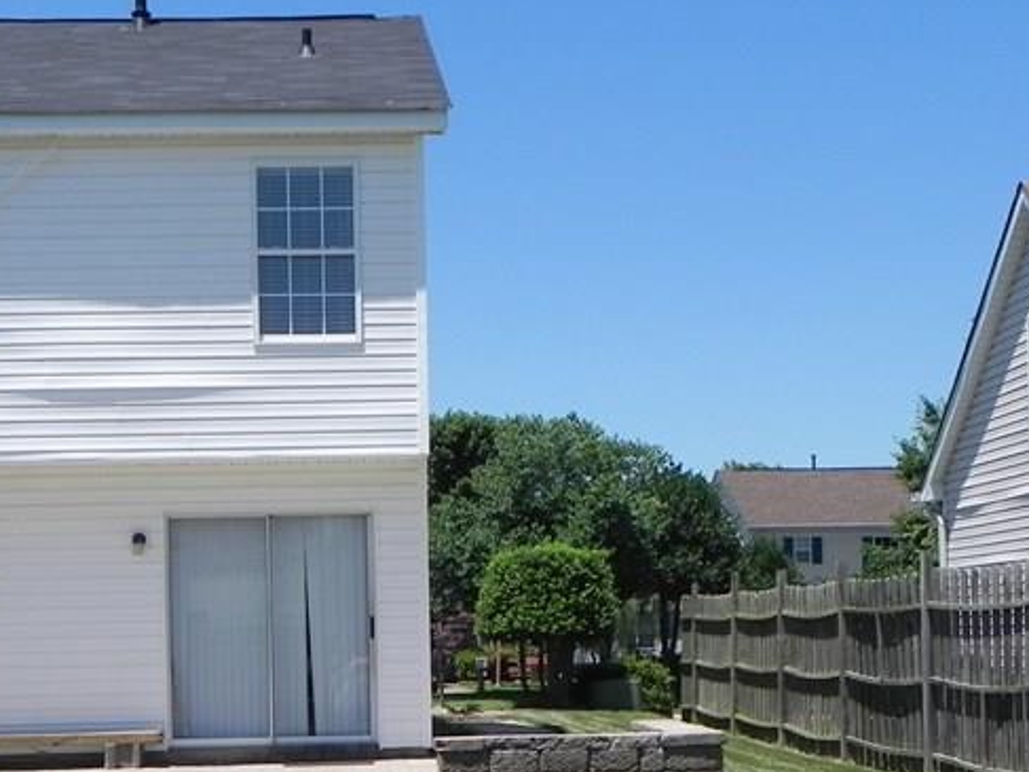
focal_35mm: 61
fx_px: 1813
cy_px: 635
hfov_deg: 31.7
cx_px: 450
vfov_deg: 23.6
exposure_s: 1/1400
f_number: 4
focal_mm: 5.2
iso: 160
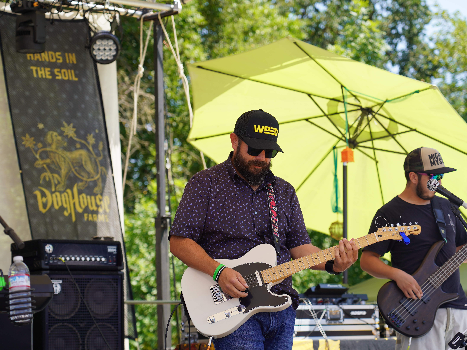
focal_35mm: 114
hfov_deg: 17.3
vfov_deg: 13.0
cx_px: 247
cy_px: 175
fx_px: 1538
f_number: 5
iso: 100
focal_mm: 105
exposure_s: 1/250
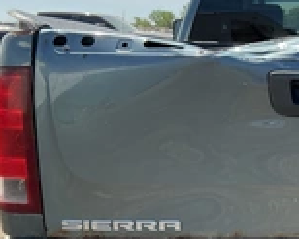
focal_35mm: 71
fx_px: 628
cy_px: 132
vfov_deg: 21.5
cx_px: 346
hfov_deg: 24.6
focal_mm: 3
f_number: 1.8
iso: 25
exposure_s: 1/898
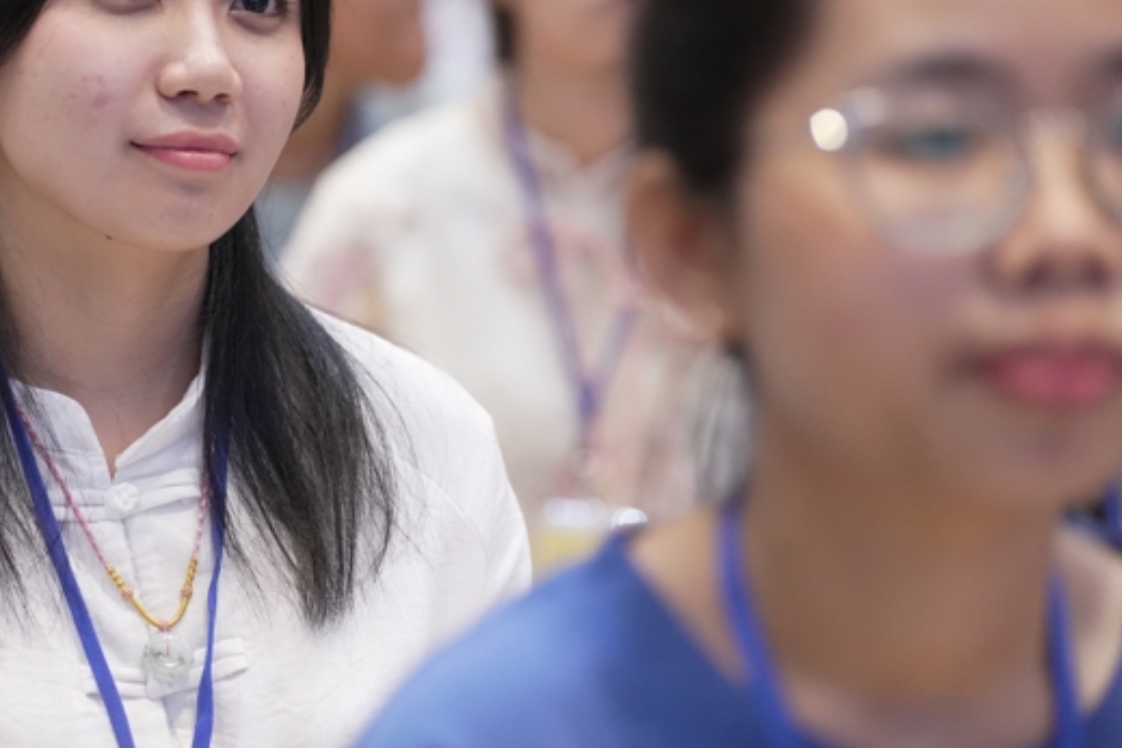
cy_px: 329
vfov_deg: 6.8
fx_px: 6264
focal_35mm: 201
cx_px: 72
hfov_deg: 10.2
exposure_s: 1/320
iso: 5000
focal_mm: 107
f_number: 2.8
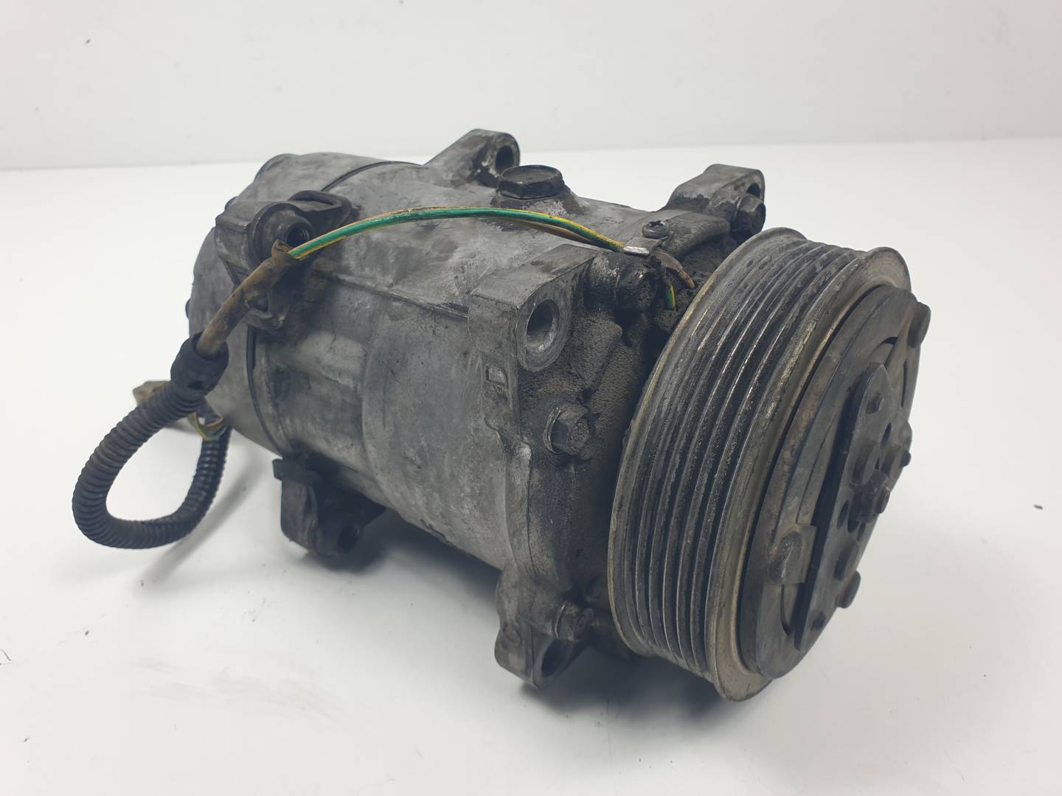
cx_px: 531
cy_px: 398
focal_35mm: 26
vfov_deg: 53.1
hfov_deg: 67.3
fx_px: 798
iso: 50
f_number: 2.4
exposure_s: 1/176
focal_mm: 4.3
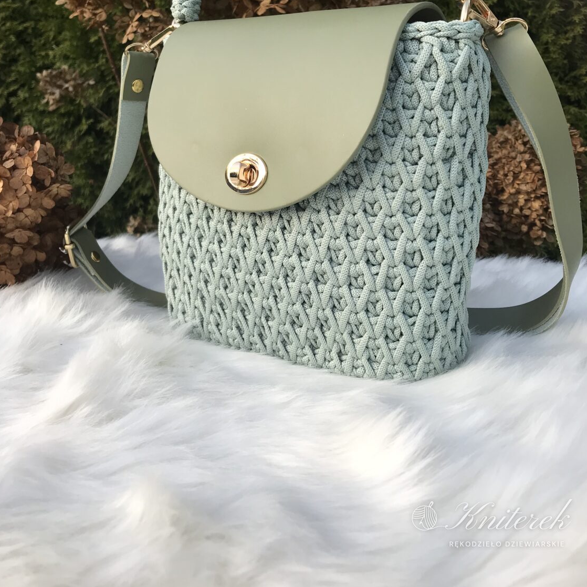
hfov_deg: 48.4
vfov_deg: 47.7
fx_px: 652
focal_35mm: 34
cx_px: 299
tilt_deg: -6.5
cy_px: 200
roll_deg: -1.7
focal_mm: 3.99
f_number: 1.8
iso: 20
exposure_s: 1/798
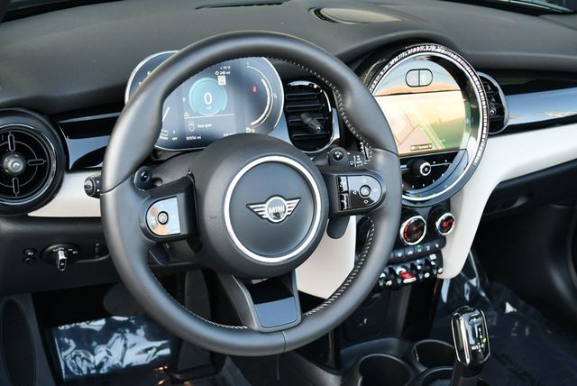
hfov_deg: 41.1
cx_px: 288
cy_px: 193
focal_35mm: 48
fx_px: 770
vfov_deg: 28.1
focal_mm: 24
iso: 640
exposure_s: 1/250
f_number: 4
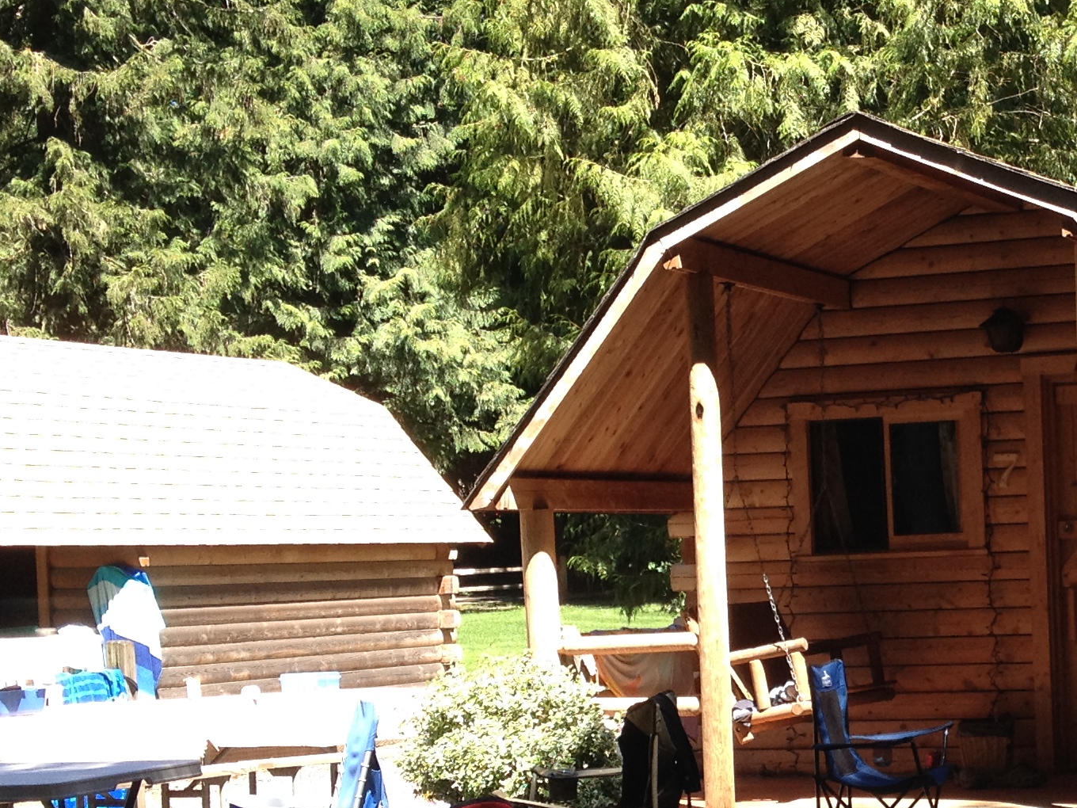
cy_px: 673
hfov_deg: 22.6
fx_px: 2613
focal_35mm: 84
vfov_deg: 17.4
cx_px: 1014
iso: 50
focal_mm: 4.28
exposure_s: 1/273
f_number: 2.4
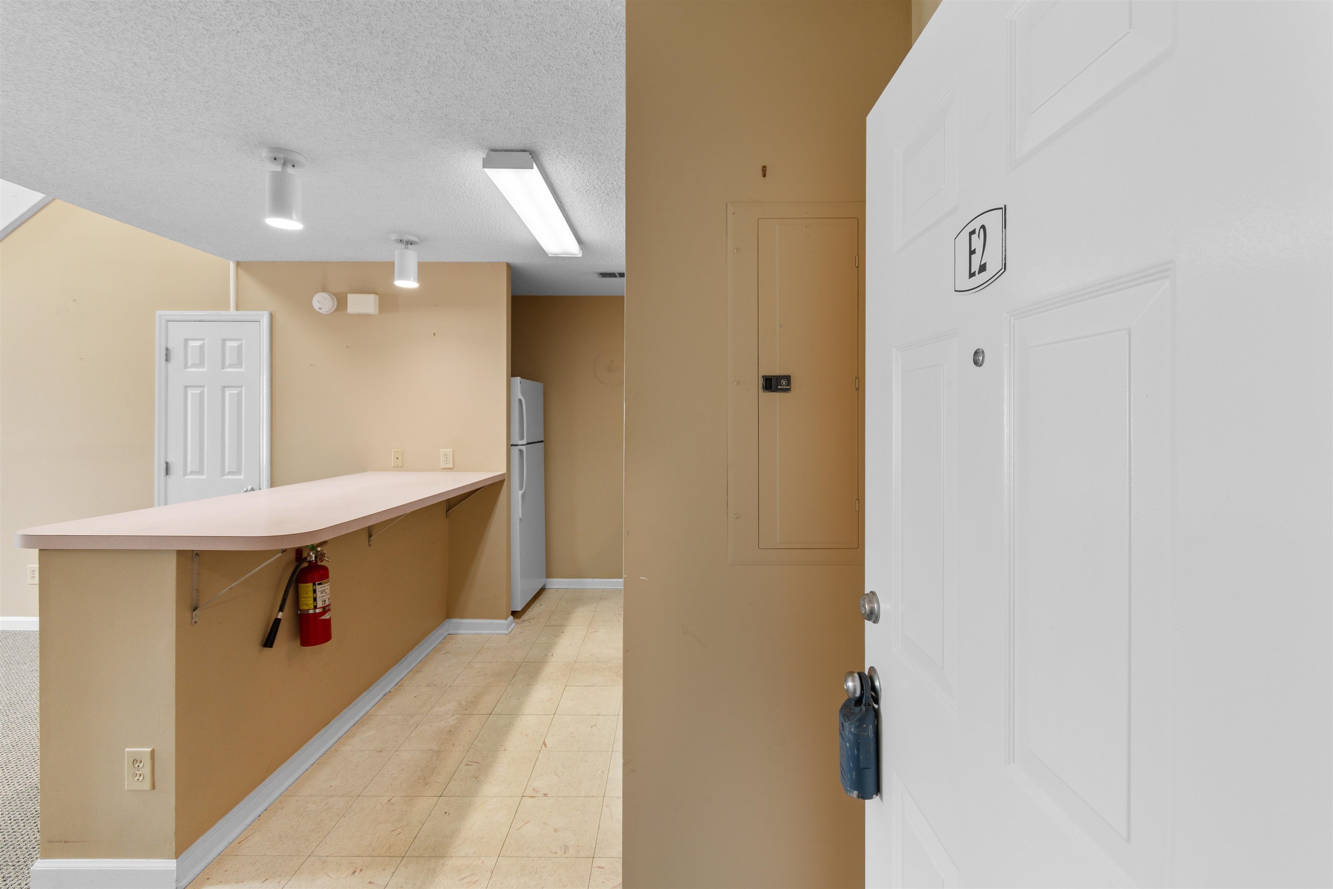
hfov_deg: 100.4
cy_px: 444
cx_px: 666
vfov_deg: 77.3
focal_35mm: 15
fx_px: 555
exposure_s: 1/2
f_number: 4.5
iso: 100
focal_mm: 10
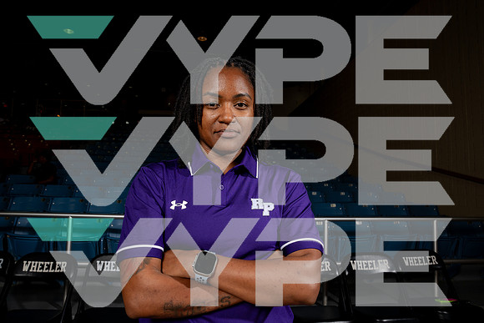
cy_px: 162
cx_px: 242
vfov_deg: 53.2
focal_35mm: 24
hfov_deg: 73.7
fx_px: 323
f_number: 7.1
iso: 250
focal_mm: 24
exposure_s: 1/125
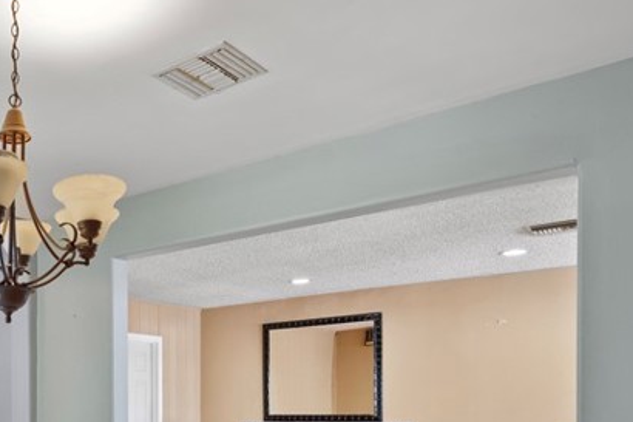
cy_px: 413
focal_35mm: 40
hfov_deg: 42.4
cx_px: 11
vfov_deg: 31.1
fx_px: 703
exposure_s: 1/13
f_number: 7.1
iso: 1600
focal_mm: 16
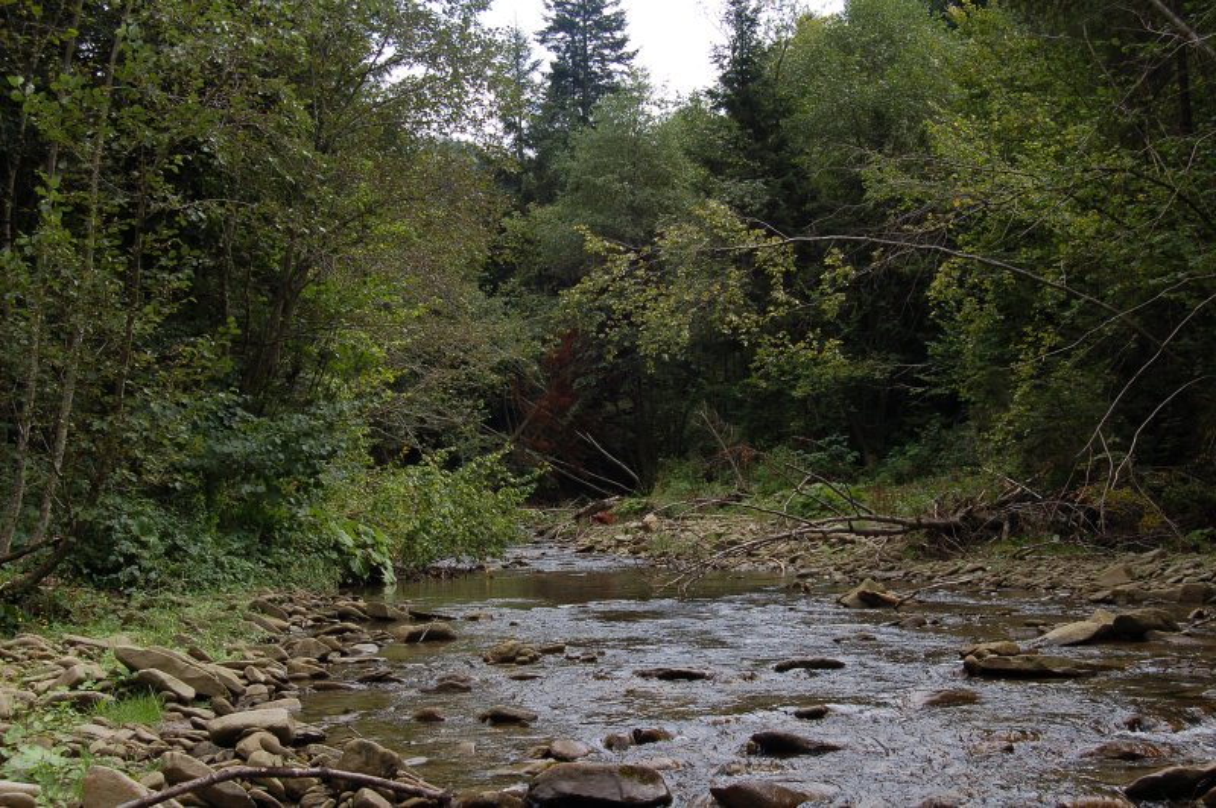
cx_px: 608
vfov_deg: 28.9
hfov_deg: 42.4
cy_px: 404
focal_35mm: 46
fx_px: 1569
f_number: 9
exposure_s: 1/125
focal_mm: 31
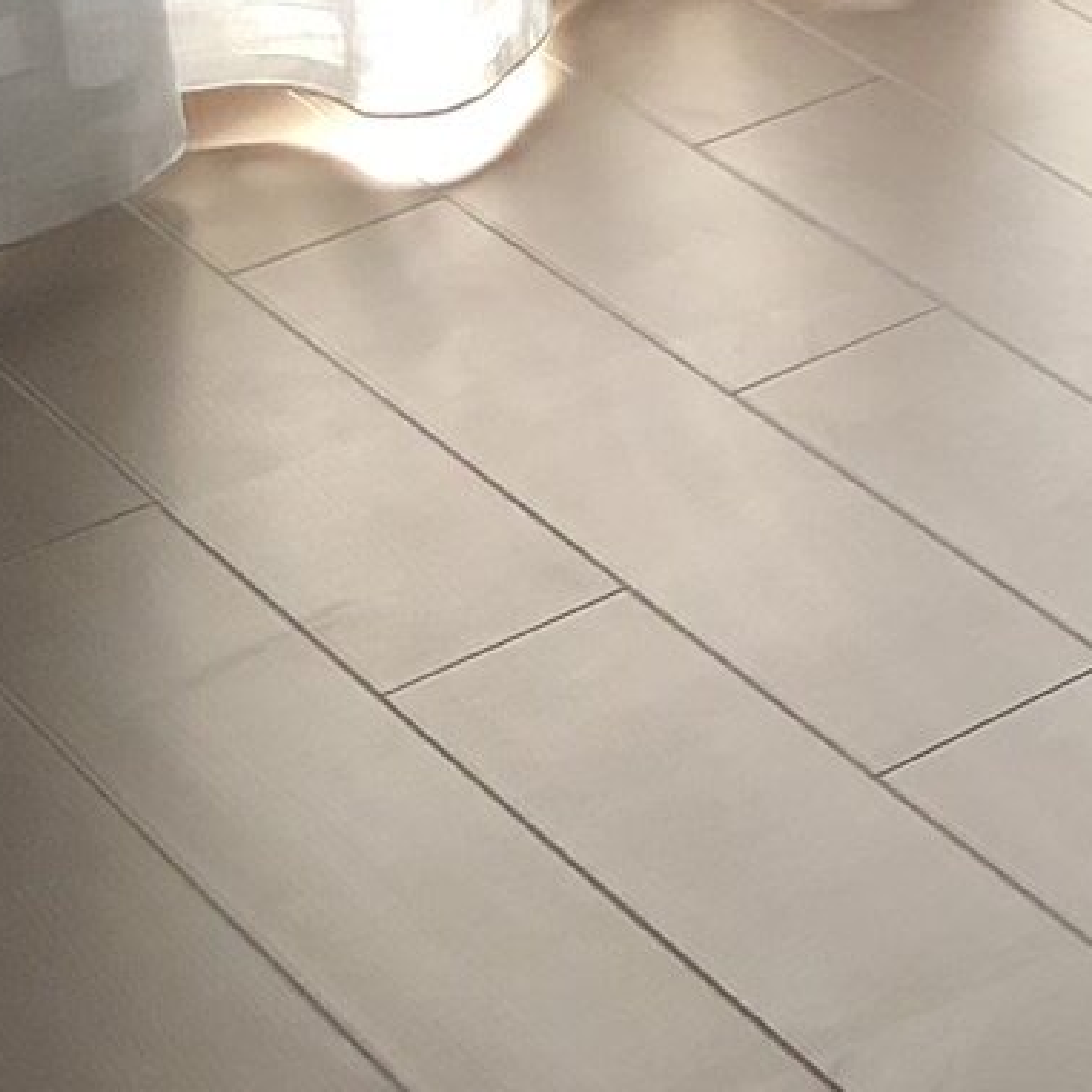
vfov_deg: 11.8
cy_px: -1063
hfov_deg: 10.8
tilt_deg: -13.0
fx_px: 4747
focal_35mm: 133
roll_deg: -0.5
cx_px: 2777
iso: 25
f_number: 1.8
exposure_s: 1/50
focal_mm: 3.99
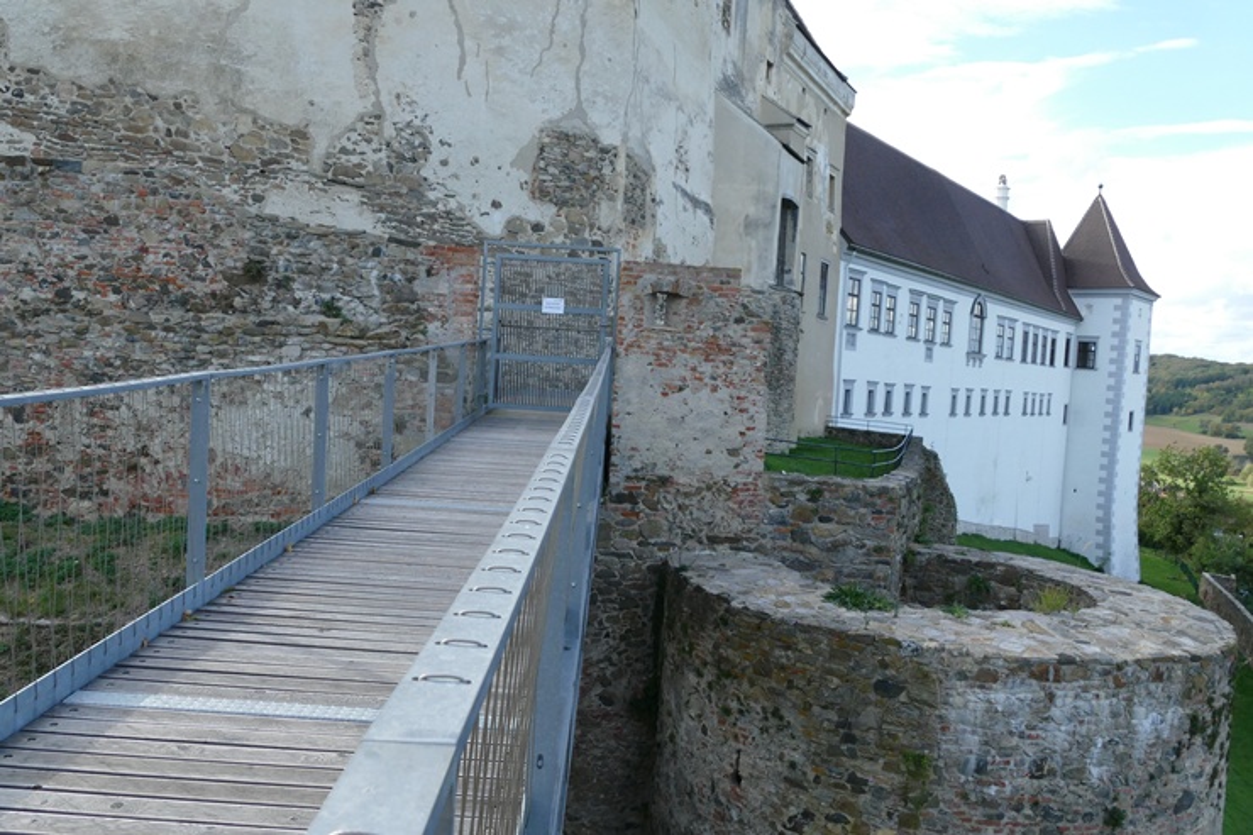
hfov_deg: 63.7
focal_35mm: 29
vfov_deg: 44.9
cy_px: 418
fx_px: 1009
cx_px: 626
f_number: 4.5
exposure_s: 1/1000
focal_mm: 10.6
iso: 500
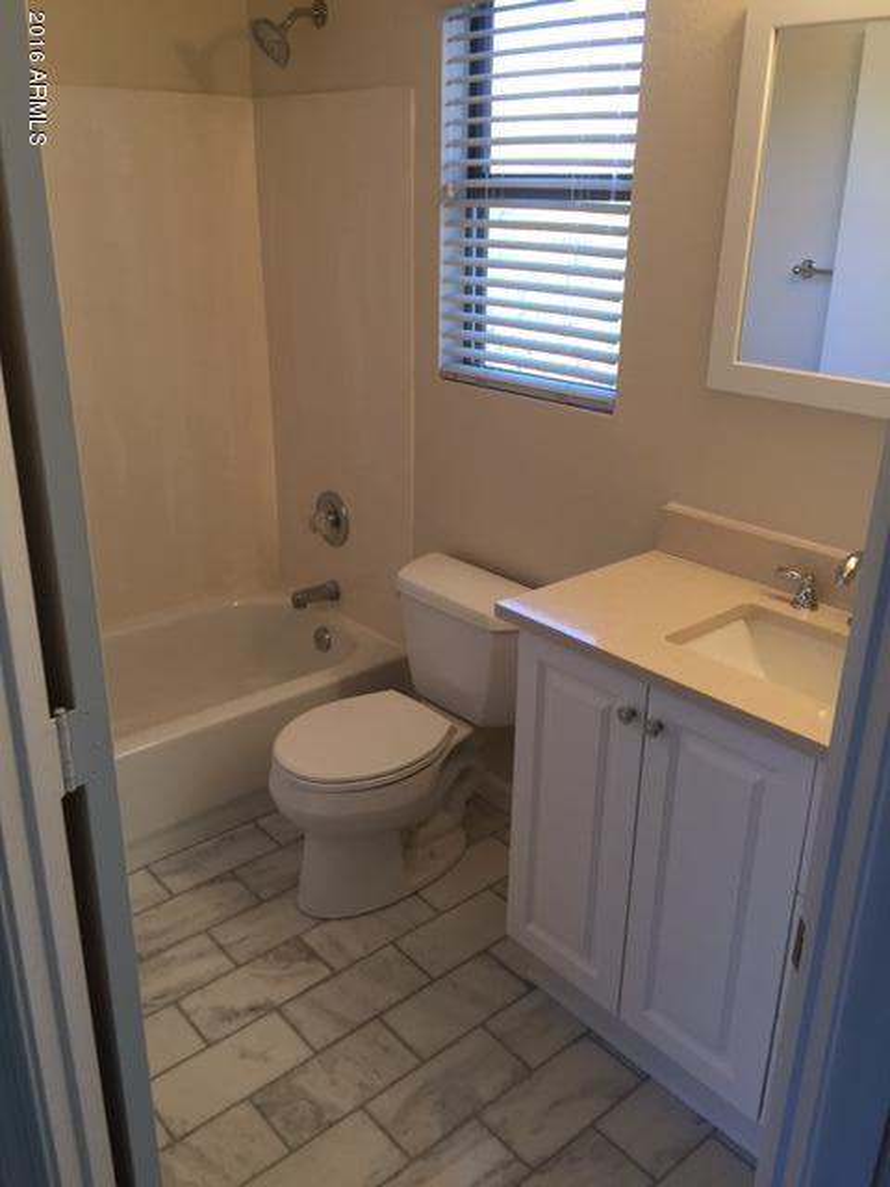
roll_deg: -0.6
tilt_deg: -21.5
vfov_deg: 61.7
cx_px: 445
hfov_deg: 48.2
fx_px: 994
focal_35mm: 29
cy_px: 594
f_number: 2.2
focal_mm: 4.15
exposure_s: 1/30
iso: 80
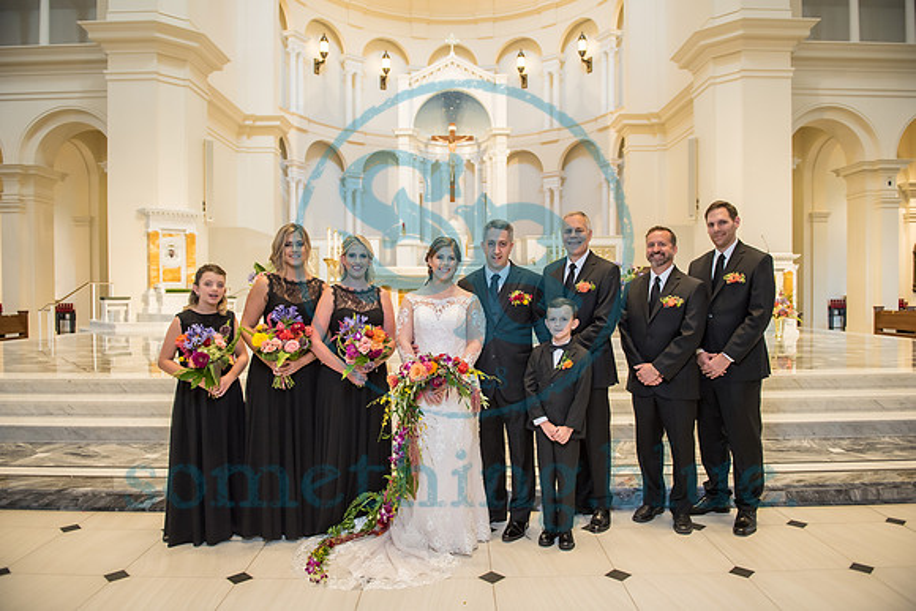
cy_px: 306
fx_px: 614
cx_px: 458
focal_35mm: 24
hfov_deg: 73.5
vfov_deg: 52.9
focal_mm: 24
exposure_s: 1/200
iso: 1000
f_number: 2.8
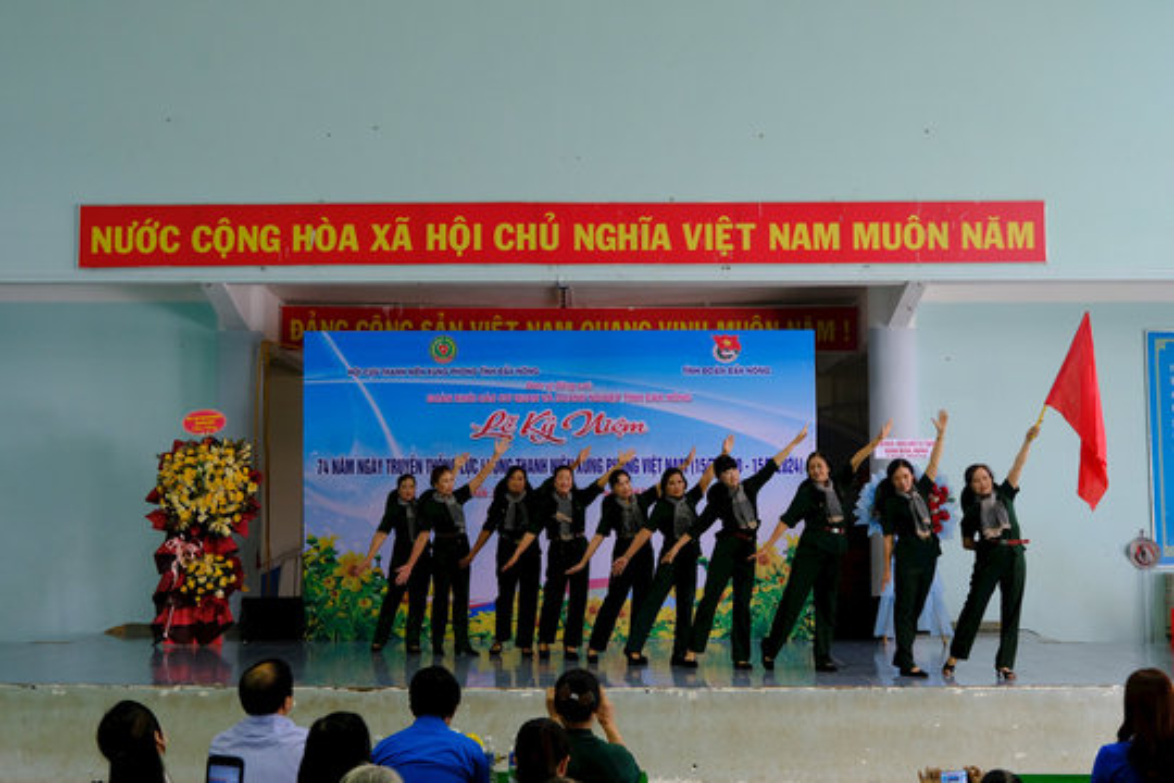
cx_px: 587
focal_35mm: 37
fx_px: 1207
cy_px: 392
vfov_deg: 35.9
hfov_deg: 51.9
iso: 1250
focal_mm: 24.7
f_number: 4
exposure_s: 1/100
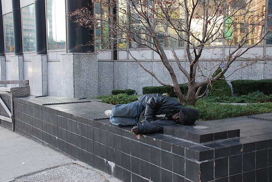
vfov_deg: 29.1
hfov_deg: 42.3
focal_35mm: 46
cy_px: 91
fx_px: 352
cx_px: 136
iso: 200
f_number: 6.3
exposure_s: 1/60
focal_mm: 31
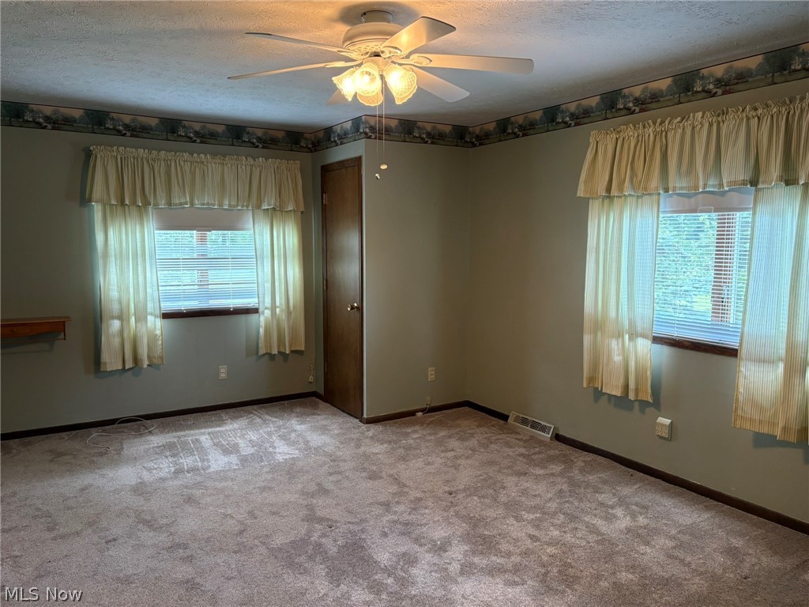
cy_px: 304
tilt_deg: -5.0
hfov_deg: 67.3
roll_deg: +0.0
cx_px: 404
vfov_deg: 53.1
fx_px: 608
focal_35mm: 26
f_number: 1.6
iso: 250
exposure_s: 1/120
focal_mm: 5.96
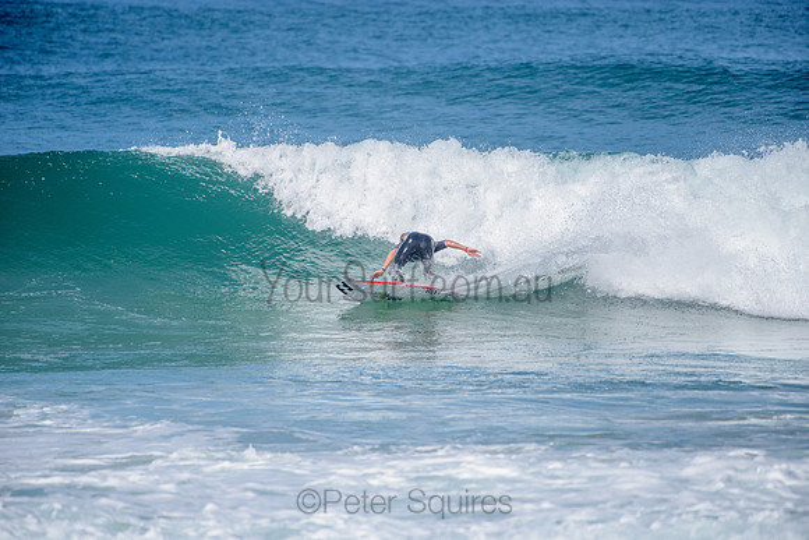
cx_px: 404
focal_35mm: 500
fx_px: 11238
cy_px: 270
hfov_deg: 4.1
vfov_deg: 2.8
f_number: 5.6
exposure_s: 1/2000
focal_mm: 500
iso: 160
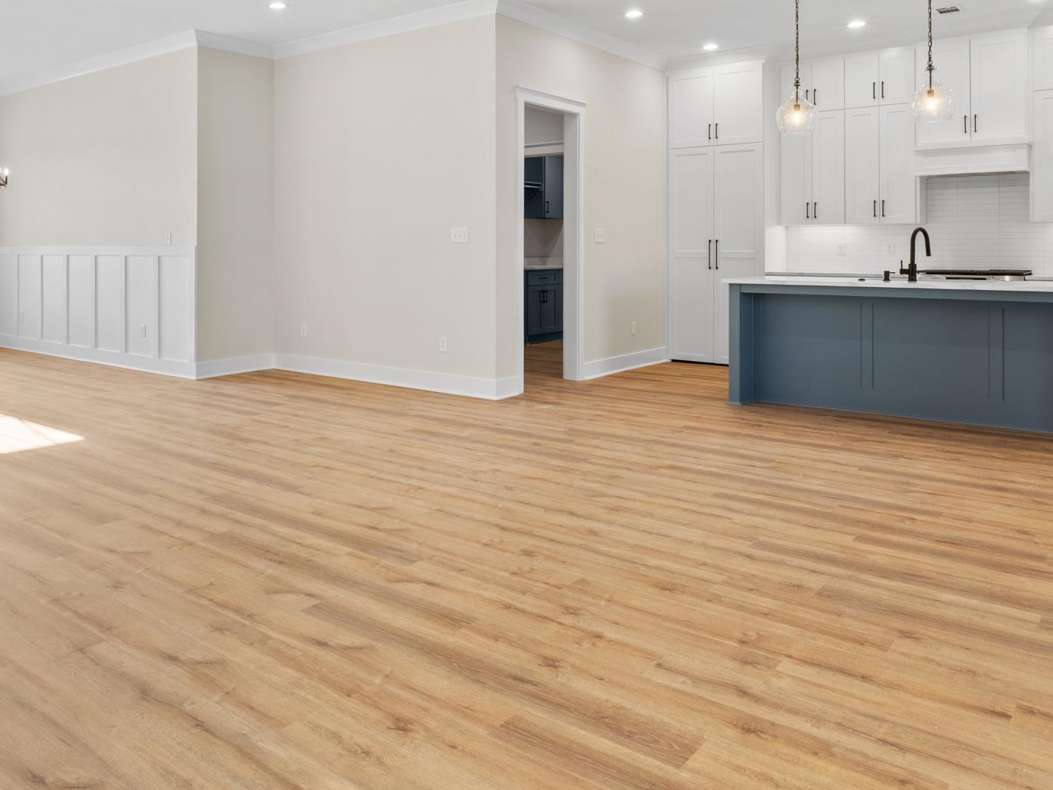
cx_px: 322
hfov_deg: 60.4
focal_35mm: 29
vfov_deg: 47.8
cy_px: 252
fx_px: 870
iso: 200
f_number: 9
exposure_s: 1/8
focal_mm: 11.3
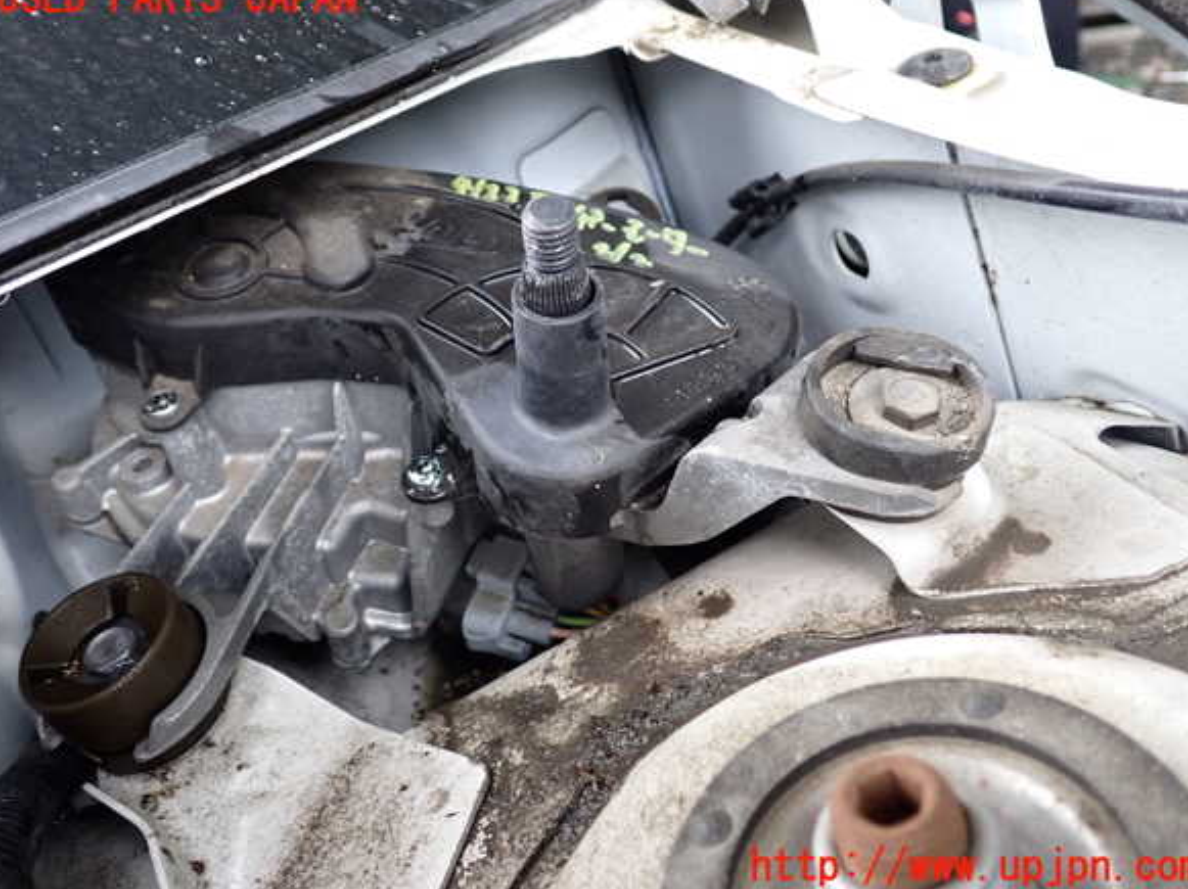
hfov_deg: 58.4
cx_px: 599
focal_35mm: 31
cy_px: 433
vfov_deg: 45.4
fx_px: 1063
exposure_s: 1/80
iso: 250
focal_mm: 5.4
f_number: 2.3
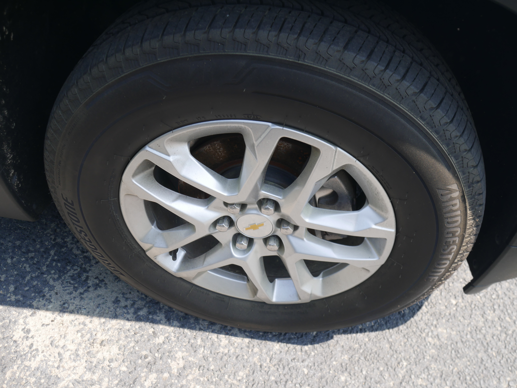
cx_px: 258
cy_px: 194
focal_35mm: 32
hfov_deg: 56.8
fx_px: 478
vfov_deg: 44.2
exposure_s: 1/250
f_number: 5.6
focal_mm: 16
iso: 200
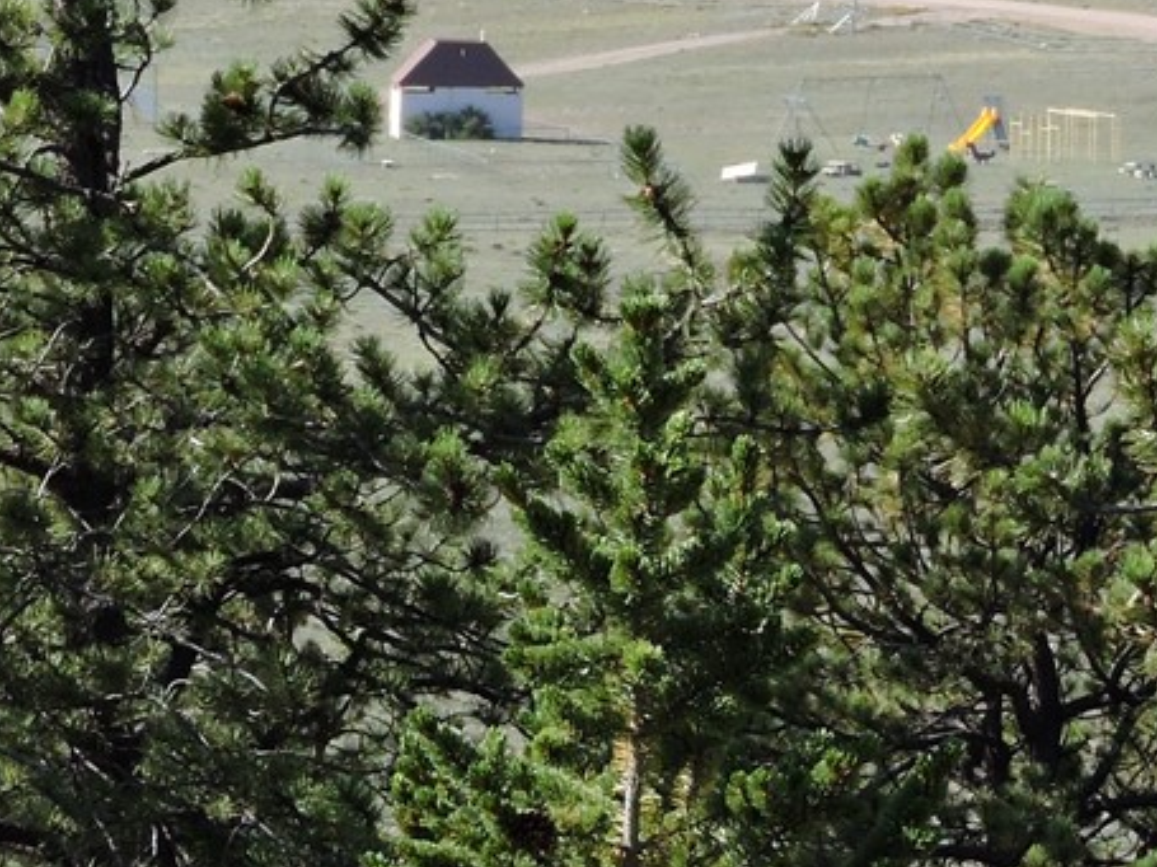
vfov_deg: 2.7
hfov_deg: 3.6
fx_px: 18211
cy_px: -201
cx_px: 216
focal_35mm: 545
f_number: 4.4
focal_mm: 27.6
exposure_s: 1/400
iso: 100
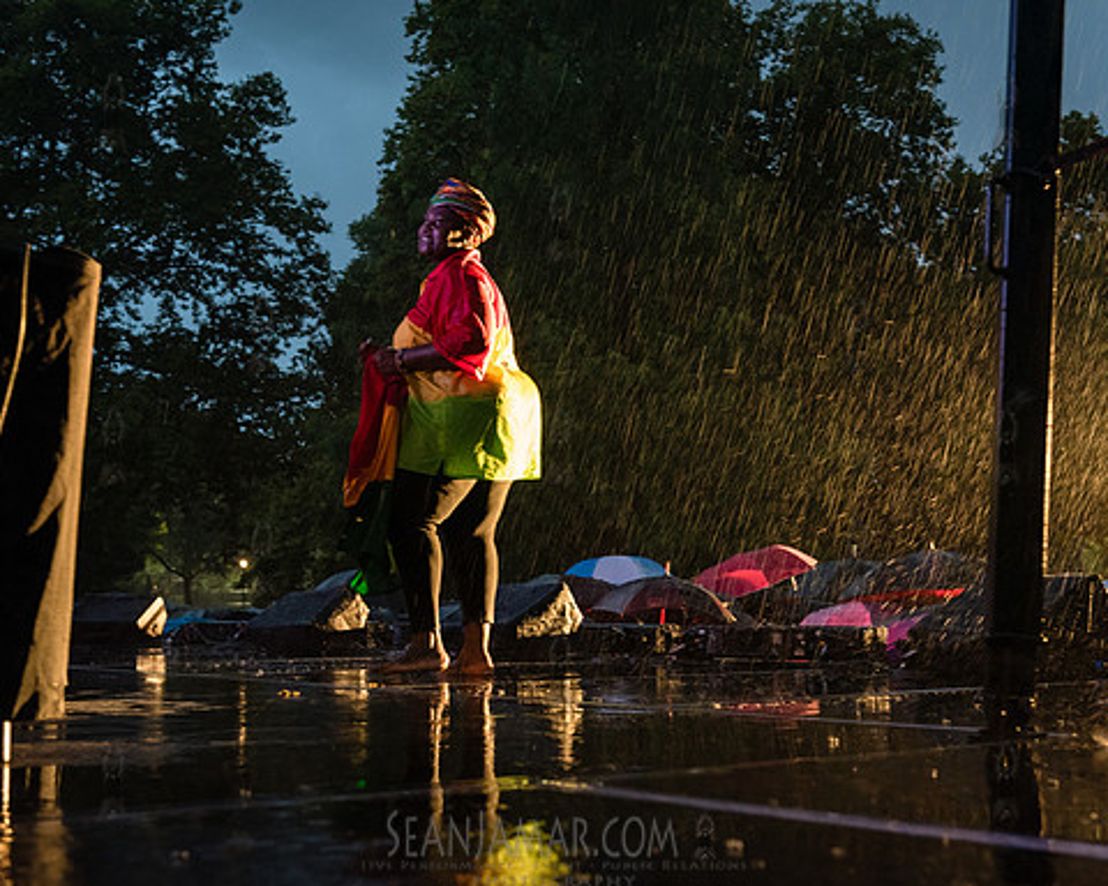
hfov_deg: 36.7
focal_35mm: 51
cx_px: 559
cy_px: 444
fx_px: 1672
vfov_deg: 29.7
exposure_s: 1/80
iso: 5000
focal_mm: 45
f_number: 4
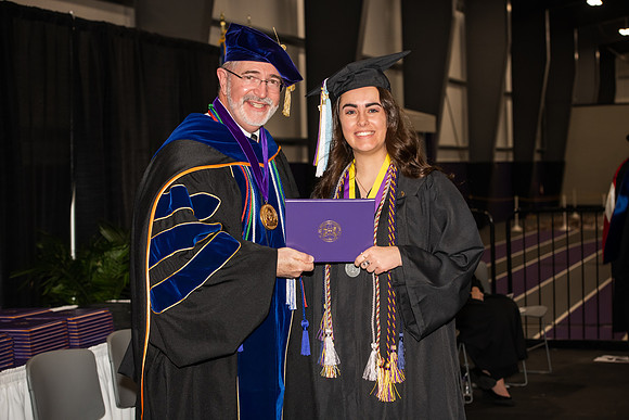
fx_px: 1223
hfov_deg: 28.8
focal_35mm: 70
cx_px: 314
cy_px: 210
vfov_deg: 19.5
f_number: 5.6
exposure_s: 1/200
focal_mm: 70
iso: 1000
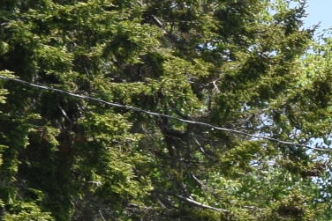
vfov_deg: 5.1
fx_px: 2426
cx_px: 1232
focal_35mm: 263
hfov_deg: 6.6
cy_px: 469
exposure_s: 1/320
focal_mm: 22
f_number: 9
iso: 200
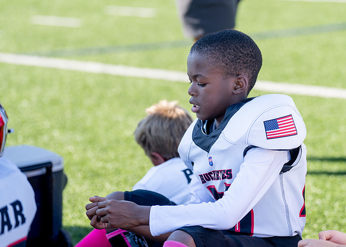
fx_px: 1311
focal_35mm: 133
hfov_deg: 15.0
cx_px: 215
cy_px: 114
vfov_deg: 10.8
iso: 320
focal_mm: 104
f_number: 2.8
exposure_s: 1/1250
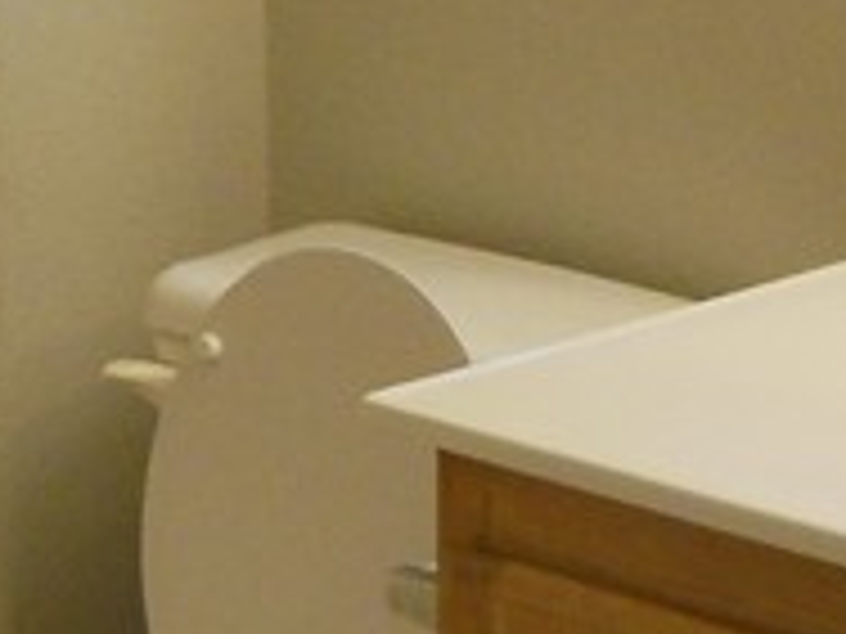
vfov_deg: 9.4
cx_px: 405
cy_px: 94
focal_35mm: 158
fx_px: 3861
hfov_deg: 12.5
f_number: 3.3
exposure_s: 1/125
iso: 400
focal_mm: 5.2
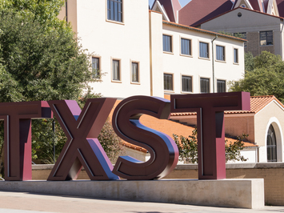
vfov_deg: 12.6
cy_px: 82
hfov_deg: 16.8
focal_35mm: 117
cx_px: 137
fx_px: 960
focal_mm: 72
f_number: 9
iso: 200
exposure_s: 1/250
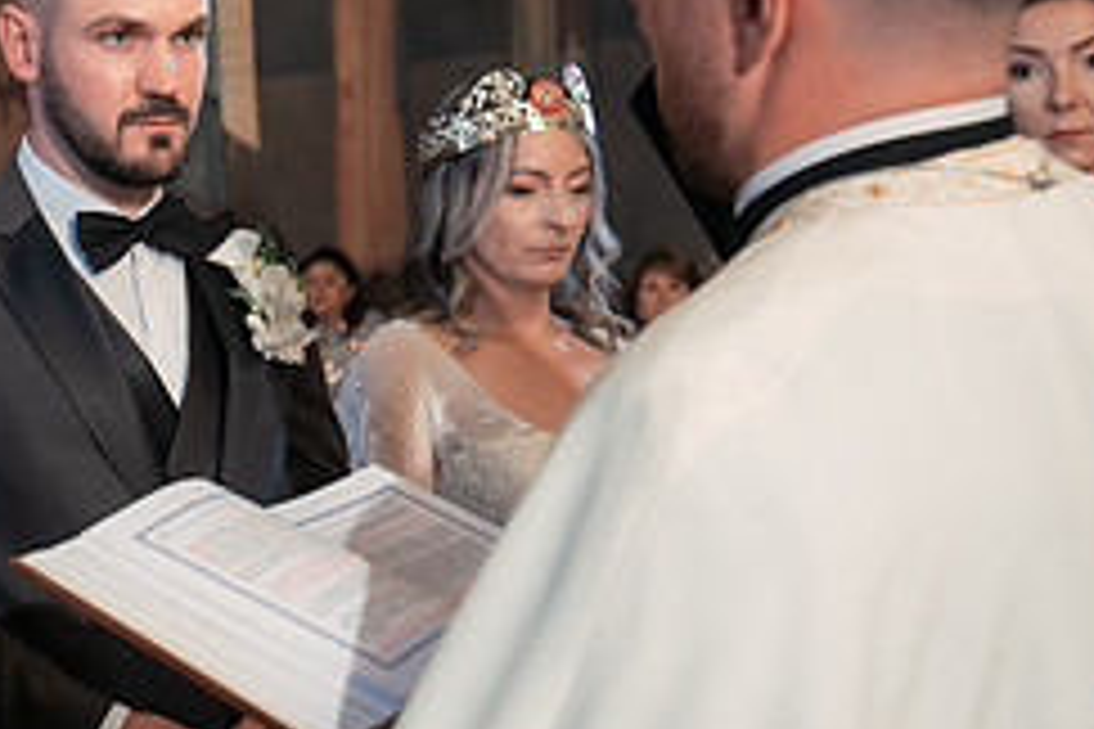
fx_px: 2279
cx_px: 26
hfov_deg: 25.8
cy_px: 423
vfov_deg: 18.2
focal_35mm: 75
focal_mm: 30
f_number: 2.8
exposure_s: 1/200
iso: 6400
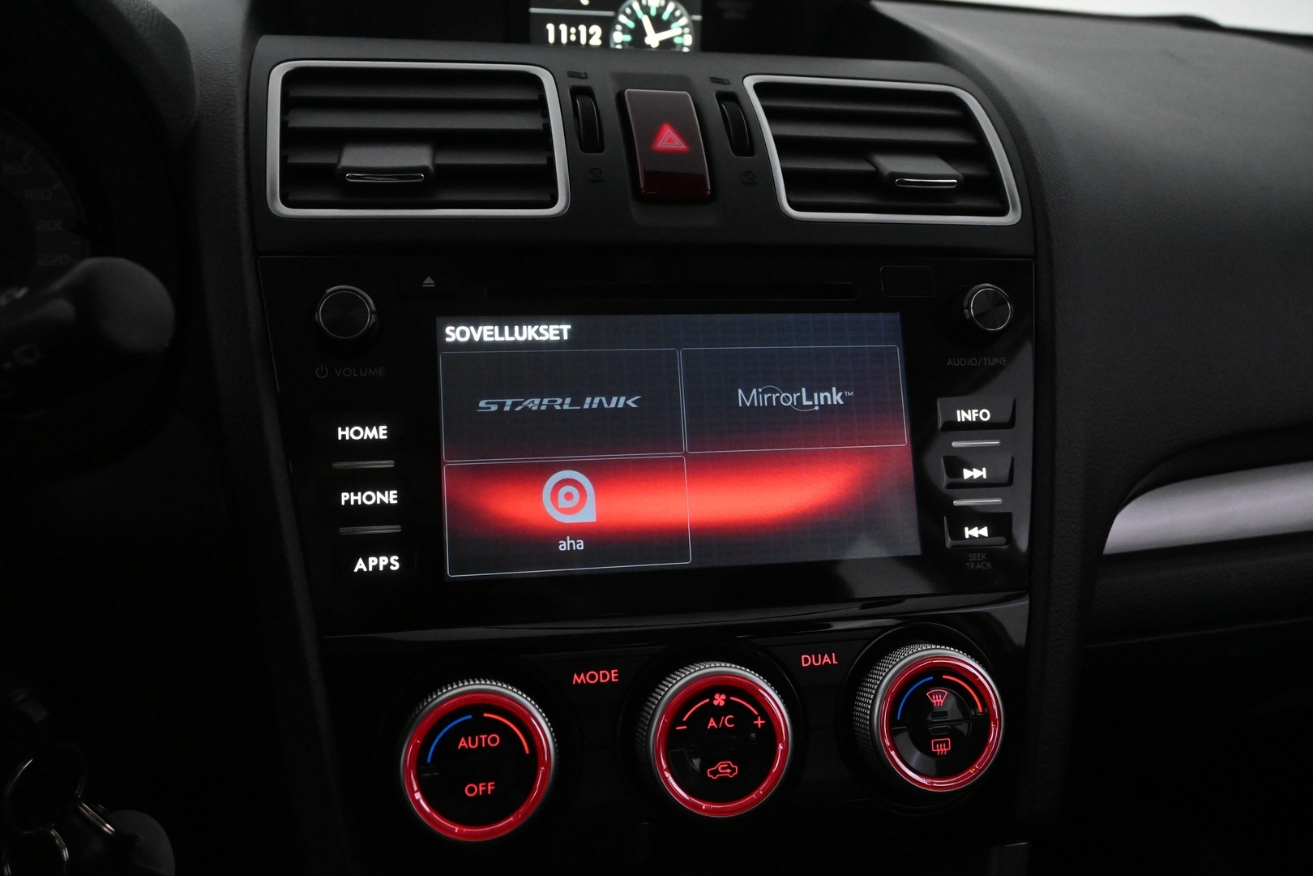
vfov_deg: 42.6
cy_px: 438
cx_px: 656
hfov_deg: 60.7
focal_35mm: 31
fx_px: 1121
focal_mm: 20.5
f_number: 5
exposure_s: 1/160
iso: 6400
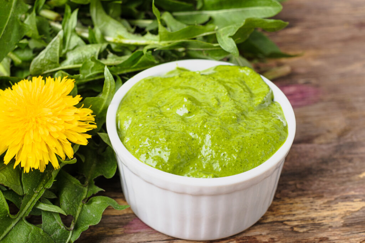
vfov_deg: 25.5
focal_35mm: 53
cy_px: 122
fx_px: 537
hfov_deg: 37.5
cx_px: 182
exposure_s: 1/250
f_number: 6.4
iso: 200
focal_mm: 35
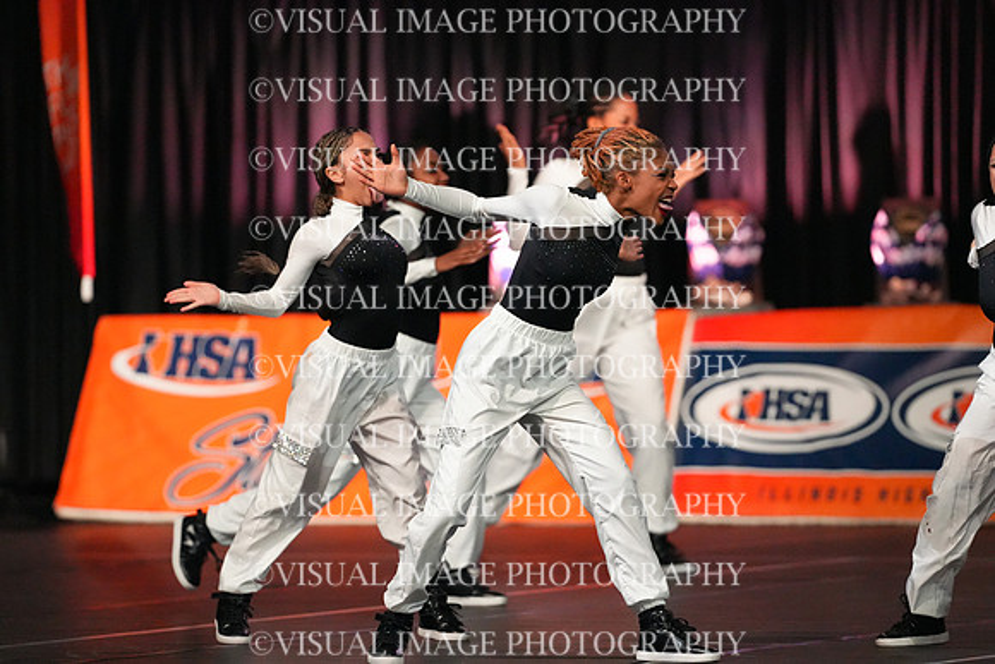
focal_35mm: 300
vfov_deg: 4.6
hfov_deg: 6.9
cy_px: 332
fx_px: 8293
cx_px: 498
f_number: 3.5
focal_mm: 300
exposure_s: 1/1250
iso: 16000
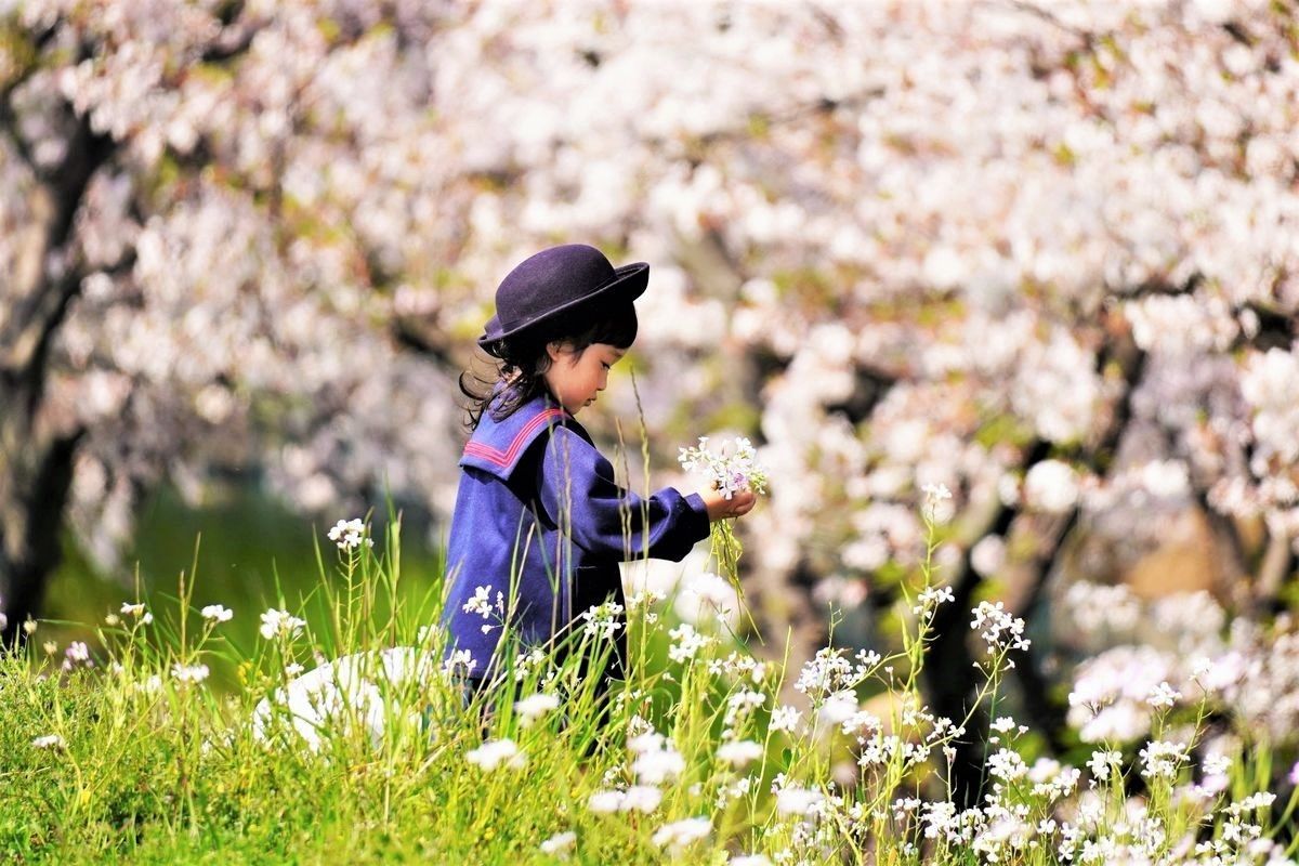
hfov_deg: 3.9
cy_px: 433
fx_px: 18942
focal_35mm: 525
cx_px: 650
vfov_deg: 2.6
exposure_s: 1/500
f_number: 6.3
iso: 125
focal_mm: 350
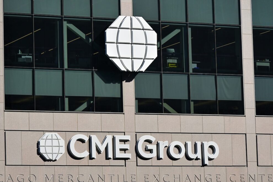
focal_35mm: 160
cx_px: 136
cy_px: 91
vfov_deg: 8.6
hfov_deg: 12.8
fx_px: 1213
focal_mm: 160
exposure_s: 1/5000
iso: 1600
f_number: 6.3
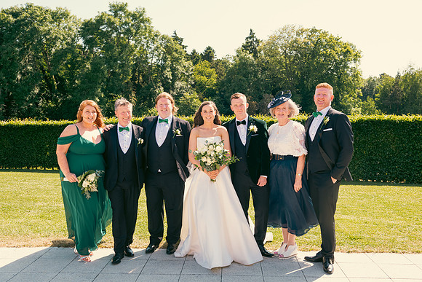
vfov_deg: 37.9
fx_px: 410
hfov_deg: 54.4
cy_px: 141
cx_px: 211
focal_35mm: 35
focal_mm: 35
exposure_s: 1/200
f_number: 6.3
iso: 125
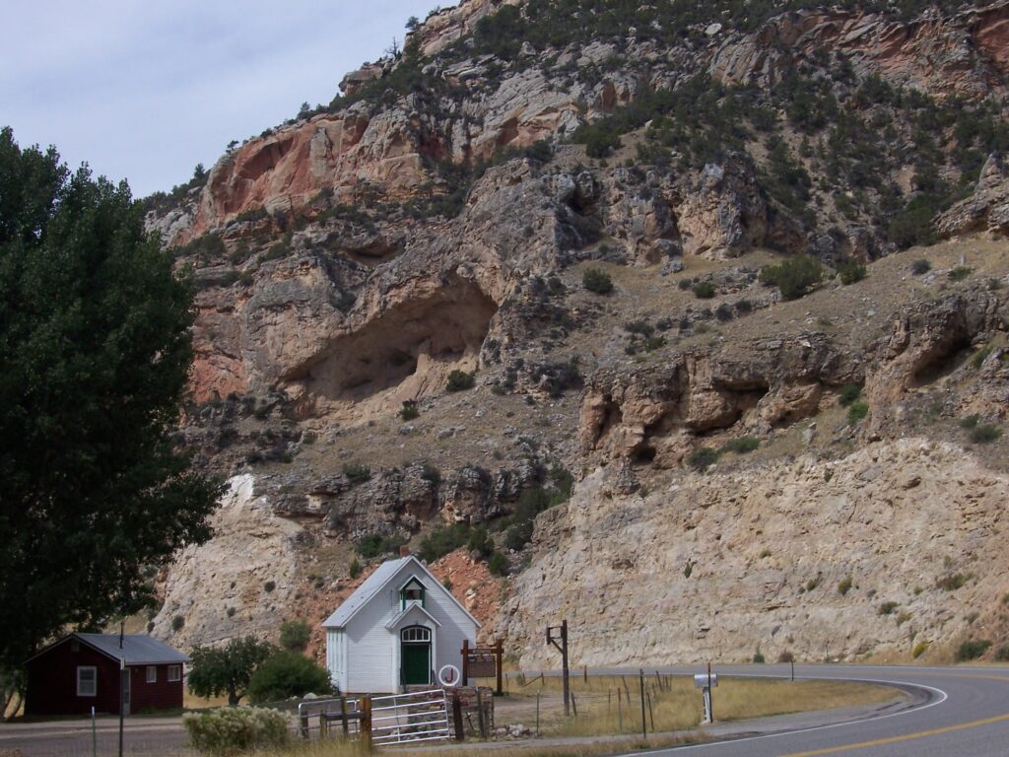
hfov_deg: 29.4
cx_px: 504
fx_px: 1924
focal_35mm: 66
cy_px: 378
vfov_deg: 22.3
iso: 80
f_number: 6.7
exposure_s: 1/500
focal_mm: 10.8
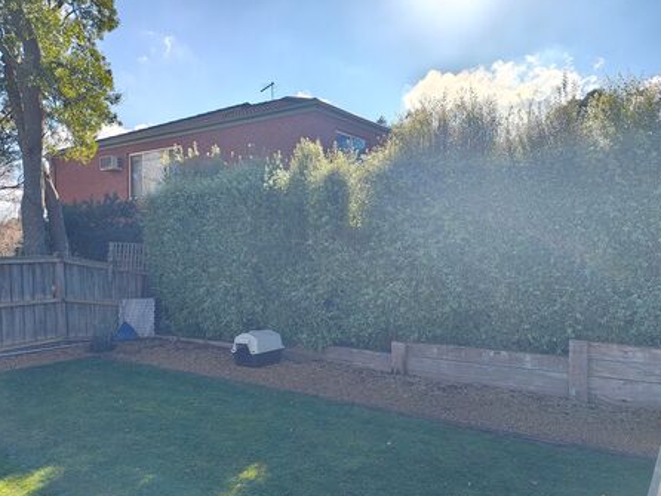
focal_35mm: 28
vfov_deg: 49.7
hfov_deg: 63.4
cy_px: 270
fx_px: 535
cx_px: 317
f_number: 1.4
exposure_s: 1/344
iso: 100
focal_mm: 5.89
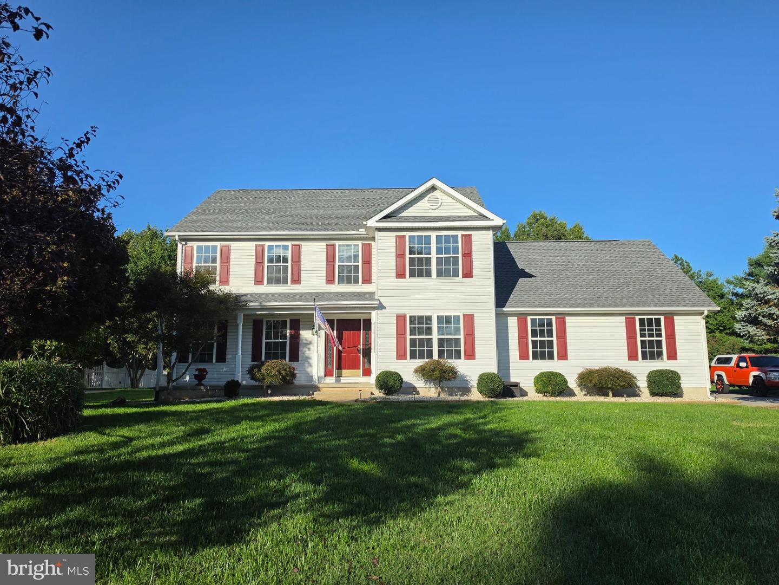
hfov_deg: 73.9
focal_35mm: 23
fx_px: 518
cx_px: 390
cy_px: 292
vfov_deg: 58.9
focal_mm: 6.5
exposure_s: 1/7939
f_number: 1.4
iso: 64
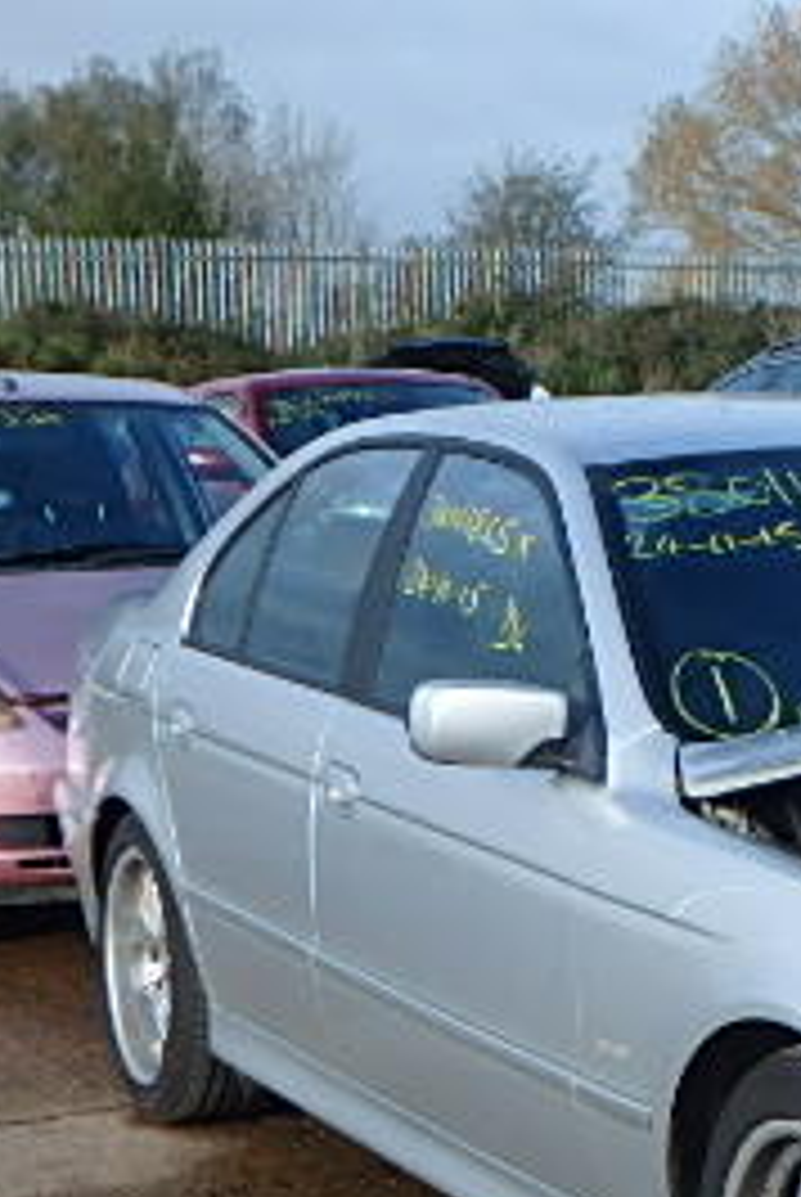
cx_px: 1188
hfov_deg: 14.3
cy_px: 860
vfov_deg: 22.4
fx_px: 2996
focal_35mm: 90
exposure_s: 1/400
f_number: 5
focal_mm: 6.4
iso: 125
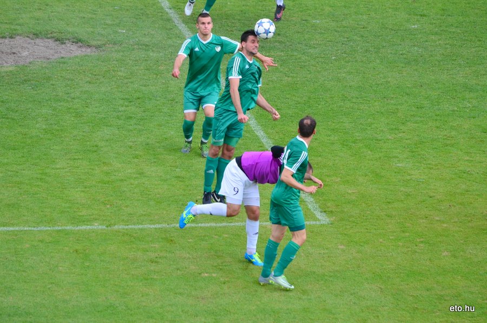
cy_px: 162
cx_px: 244
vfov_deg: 4.0
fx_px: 4657
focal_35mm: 345
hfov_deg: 6.0
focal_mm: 230
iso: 640
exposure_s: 1/2000
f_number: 5.3
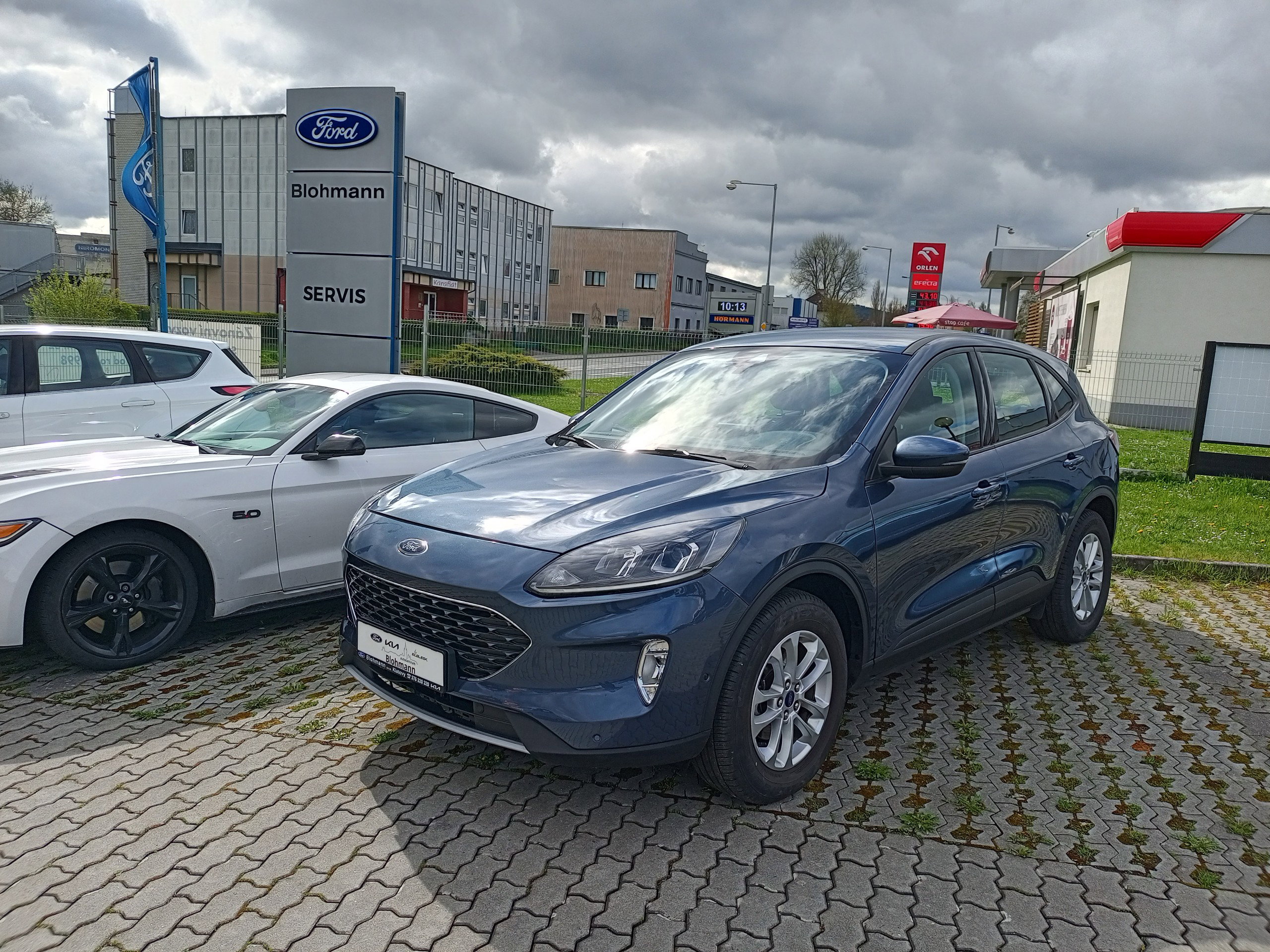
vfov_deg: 54.9
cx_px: 635
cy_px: 476
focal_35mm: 25
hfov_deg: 69.4
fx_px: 917
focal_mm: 4.69
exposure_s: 1/834
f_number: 1.79
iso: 103
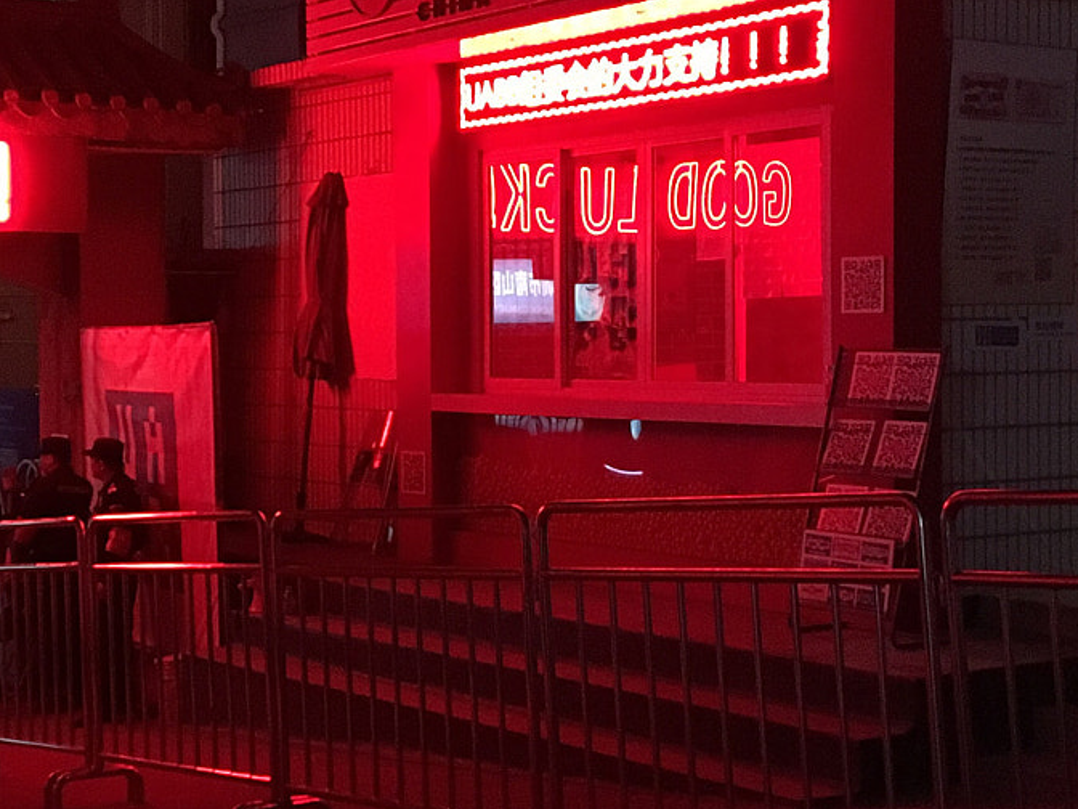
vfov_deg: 21.3
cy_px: 419
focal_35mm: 69
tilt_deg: -2.6
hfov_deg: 28.0
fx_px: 2149
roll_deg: -0.5
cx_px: 383
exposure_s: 1/17
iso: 320
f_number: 2.2
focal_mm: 4.15
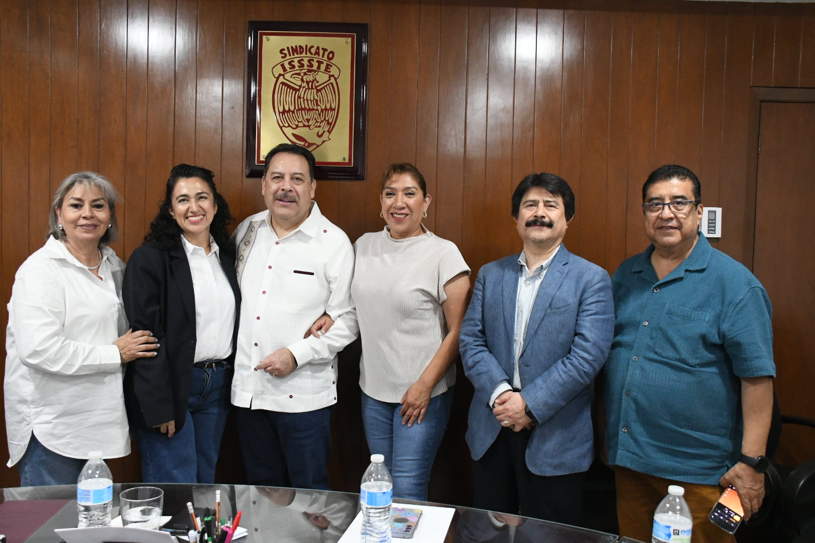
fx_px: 679
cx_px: 408
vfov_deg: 43.6
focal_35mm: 30
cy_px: 272
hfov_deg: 61.9
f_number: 5
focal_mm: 20
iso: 5000
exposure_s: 1/125
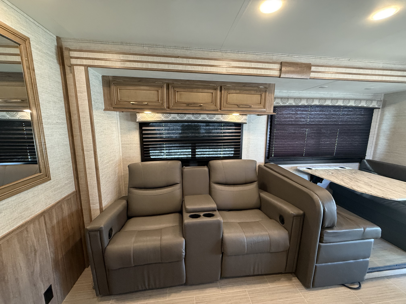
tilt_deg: -8.8
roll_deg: -0.3
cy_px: 152
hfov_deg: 102.1
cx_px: 203
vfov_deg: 85.7
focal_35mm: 14
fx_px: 164
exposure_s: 1/60
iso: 500
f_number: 2.2
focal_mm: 2.22
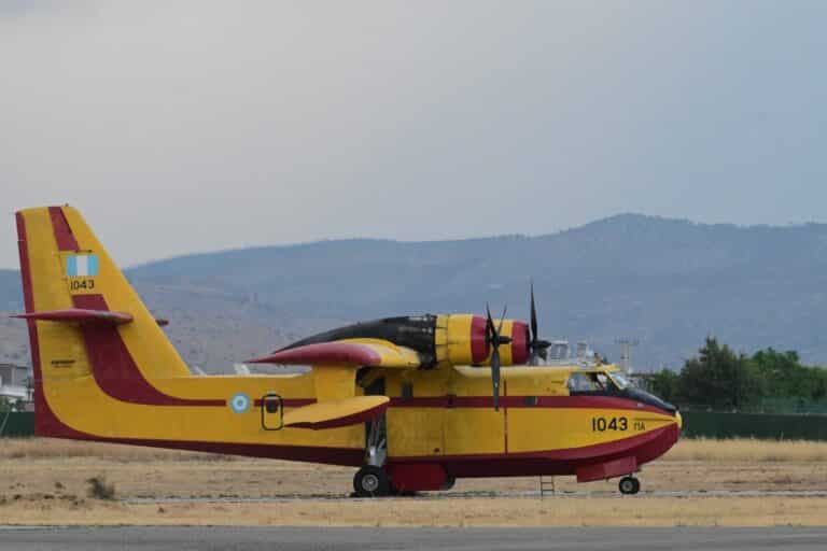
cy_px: 276
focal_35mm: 300
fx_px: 6891
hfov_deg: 6.9
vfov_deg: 4.6
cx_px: 414
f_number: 7.1
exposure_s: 1/1600
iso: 5000
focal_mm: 200
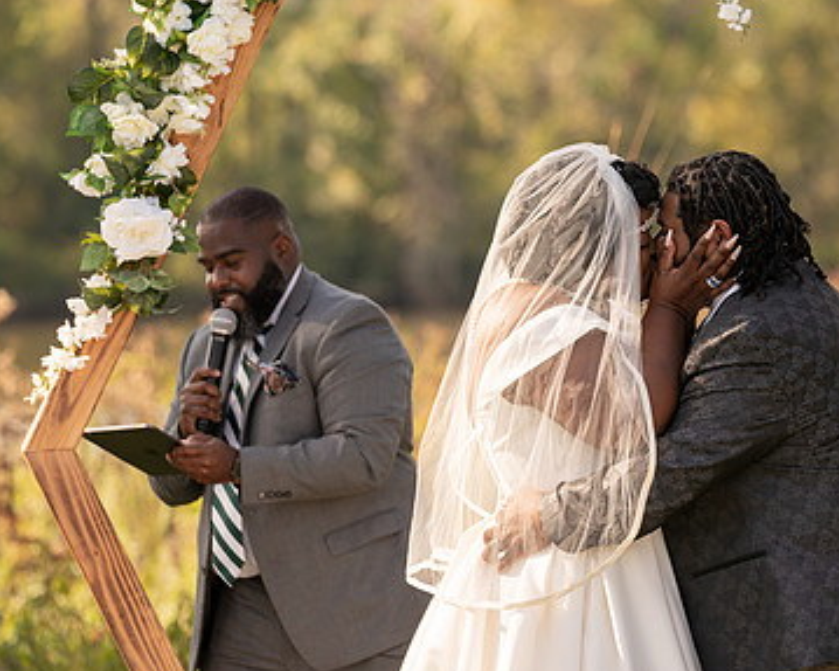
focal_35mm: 283
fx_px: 7025
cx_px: 652
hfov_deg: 6.8
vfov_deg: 5.5
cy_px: 333
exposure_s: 1/500
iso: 100
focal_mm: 184
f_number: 4
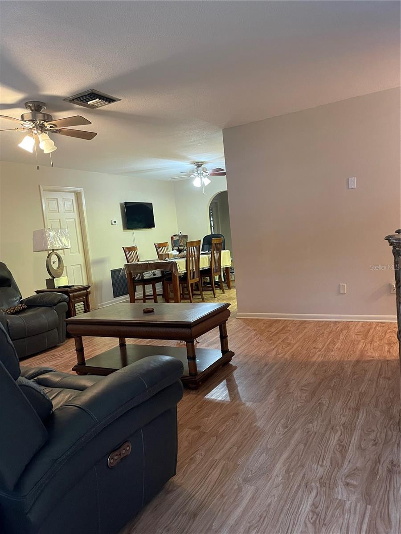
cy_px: 267
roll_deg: +5.4
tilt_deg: -6.0
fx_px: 386
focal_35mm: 25
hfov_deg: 54.9
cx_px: 200
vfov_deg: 69.4
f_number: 1.6
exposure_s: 1/60
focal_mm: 5.1
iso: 500
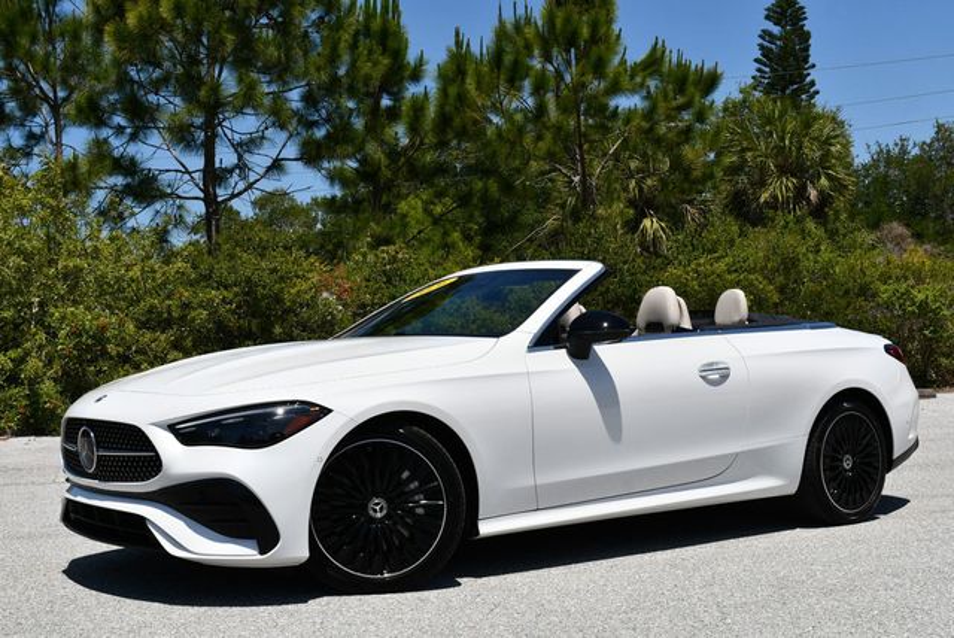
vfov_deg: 28.1
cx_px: 477
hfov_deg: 41.1
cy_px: 319
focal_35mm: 48
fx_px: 1273
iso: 100
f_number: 9
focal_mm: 24
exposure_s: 1/320
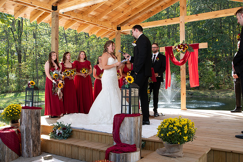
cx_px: 120
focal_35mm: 35
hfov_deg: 54.3
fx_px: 237
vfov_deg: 37.7
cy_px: 85
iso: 320
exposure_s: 1/200
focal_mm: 24
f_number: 4.5
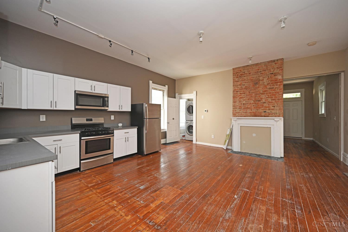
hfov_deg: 104.3
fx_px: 135
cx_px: 174
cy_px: 116
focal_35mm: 14
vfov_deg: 81.2
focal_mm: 14
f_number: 4
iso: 250
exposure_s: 1/60
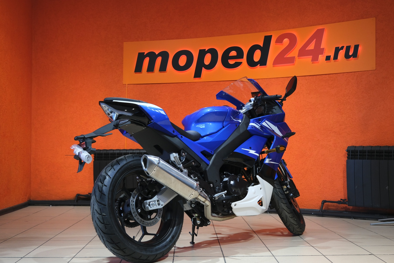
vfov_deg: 29.2
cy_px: 132
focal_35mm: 46
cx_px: 197
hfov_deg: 42.7
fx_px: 503
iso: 1250
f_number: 4
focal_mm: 30.8
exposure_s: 1/100
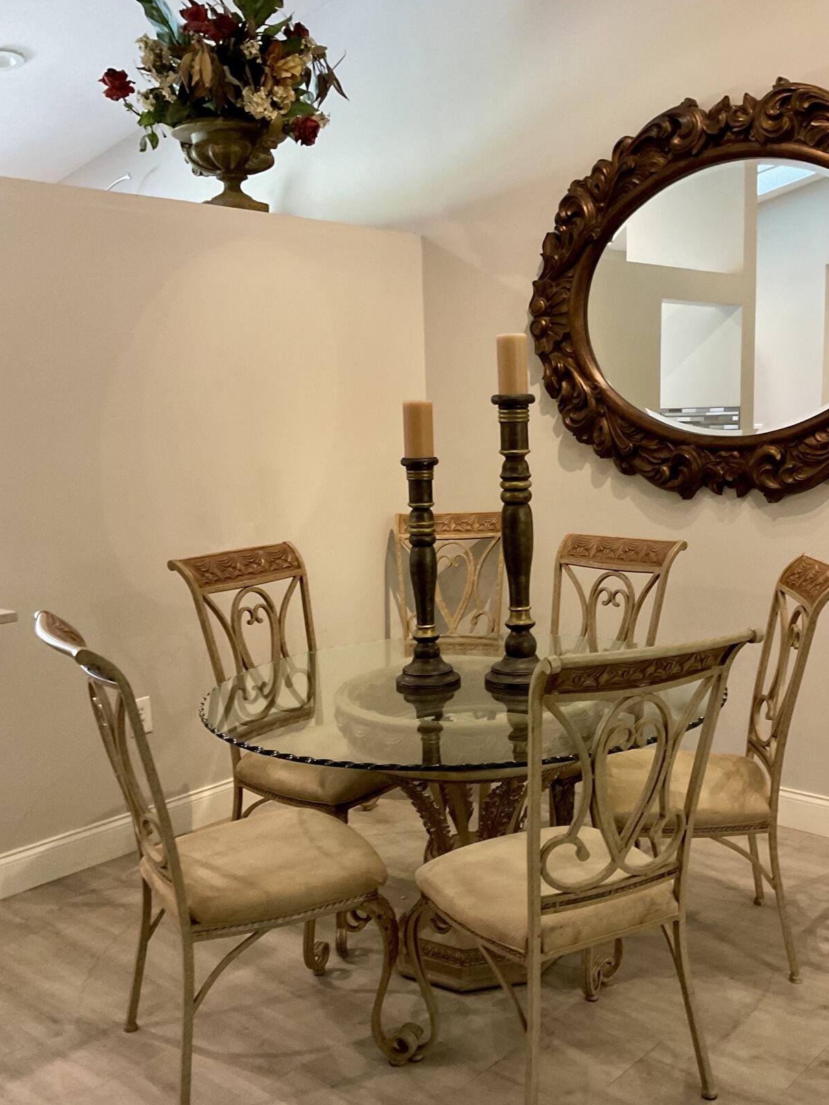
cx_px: 506
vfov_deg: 51.2
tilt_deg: -10.1
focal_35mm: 36
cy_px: 623
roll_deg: +2.0
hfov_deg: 39.4
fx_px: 1150
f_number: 1.8
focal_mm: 3
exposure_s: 1/60
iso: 200
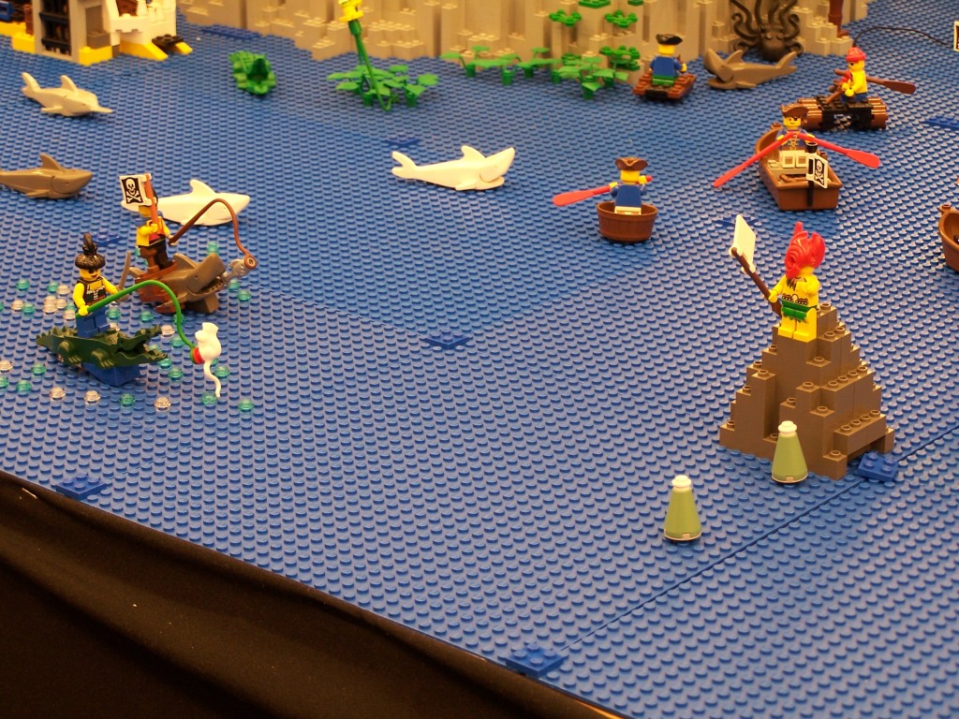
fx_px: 2604
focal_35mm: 94
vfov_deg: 15.7
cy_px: 360
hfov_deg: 20.9
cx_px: 480
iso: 80
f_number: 3.2
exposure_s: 1/2
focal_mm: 15.6
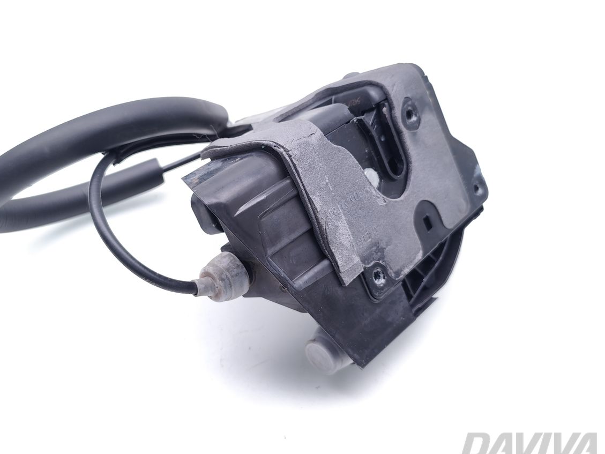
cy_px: 218
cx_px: 270
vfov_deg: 41.8
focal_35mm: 34
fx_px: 594
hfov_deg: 53.8
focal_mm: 6.19
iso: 125
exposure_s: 1/100
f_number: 1.65
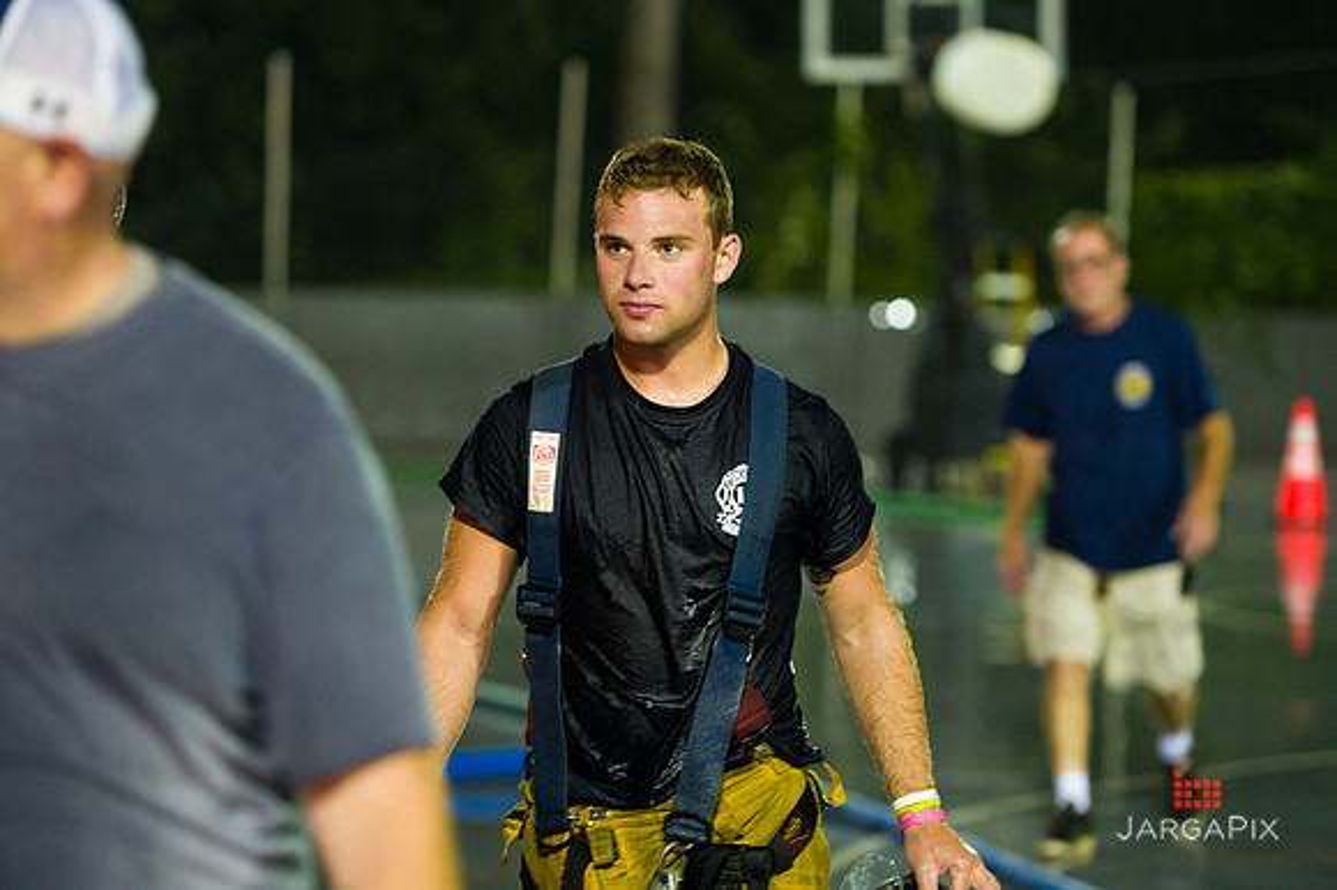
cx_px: 668
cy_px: 445
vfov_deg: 10.1
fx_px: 5011
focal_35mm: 135
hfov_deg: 15.2
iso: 1600
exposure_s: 1/125
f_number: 3.2
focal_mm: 135
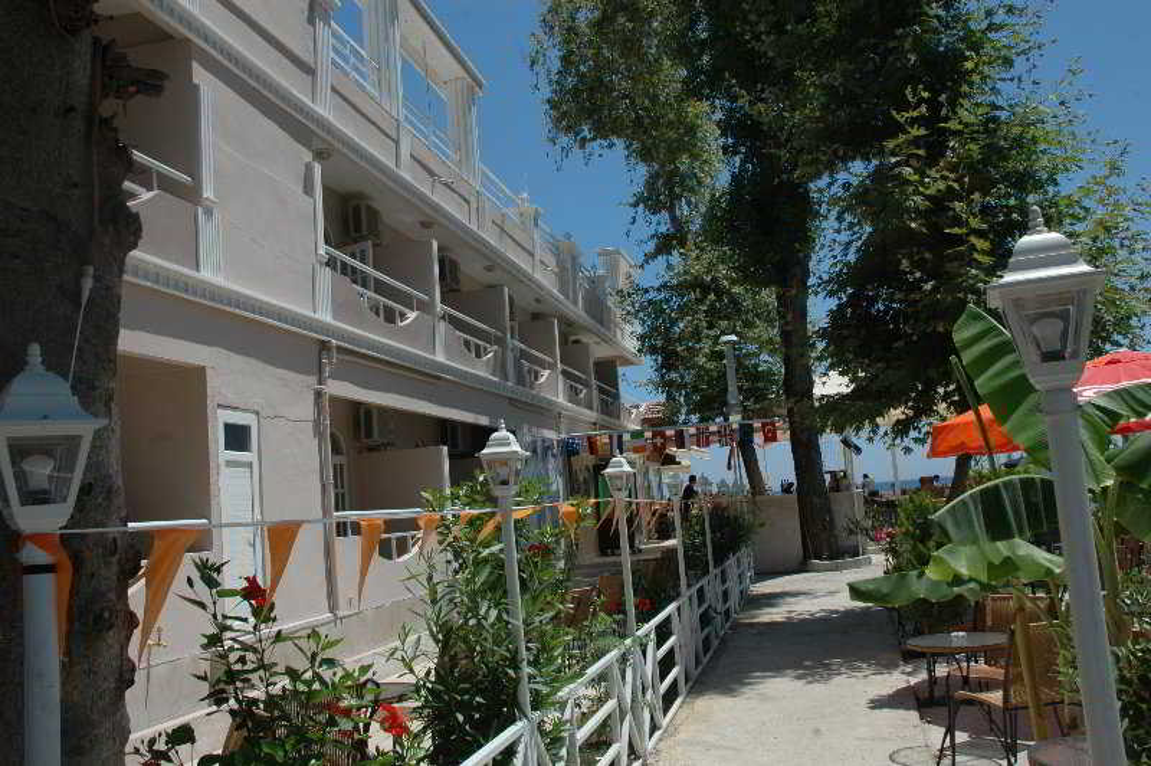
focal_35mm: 33
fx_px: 1054
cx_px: 576
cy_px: 383
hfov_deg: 57.3
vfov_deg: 39.9
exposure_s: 1/400
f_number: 10
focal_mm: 22
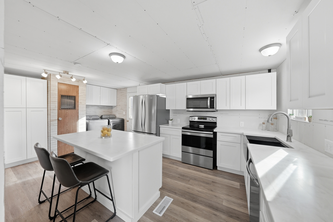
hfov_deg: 112.6
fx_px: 111
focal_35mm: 12
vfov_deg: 90.1
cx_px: 166
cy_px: 111
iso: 800
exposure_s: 1/640
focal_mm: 12
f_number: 7.1
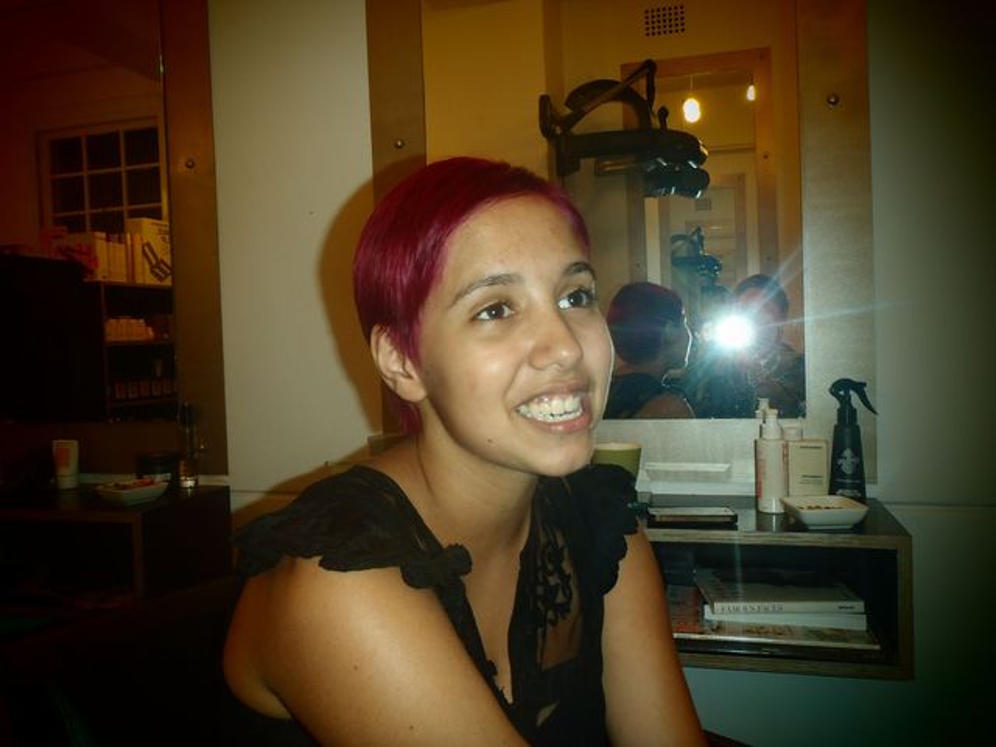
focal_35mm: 28
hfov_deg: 63.4
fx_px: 806
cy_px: 374
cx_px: 498
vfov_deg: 49.7
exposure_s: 1/30
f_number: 3.9
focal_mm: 5
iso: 100
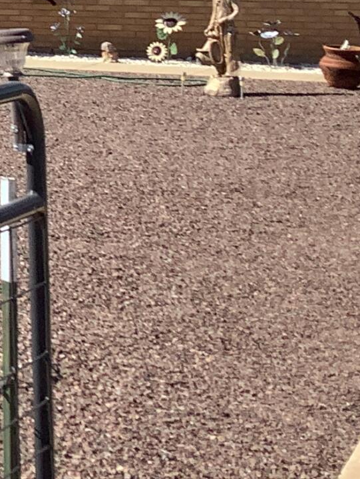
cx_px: -418
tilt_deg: +1.5
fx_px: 1788
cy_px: -102
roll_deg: +0.1
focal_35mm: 129
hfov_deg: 10.4
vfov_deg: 14.8
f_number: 2.4
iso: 25
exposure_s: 1/1733
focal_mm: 3.3
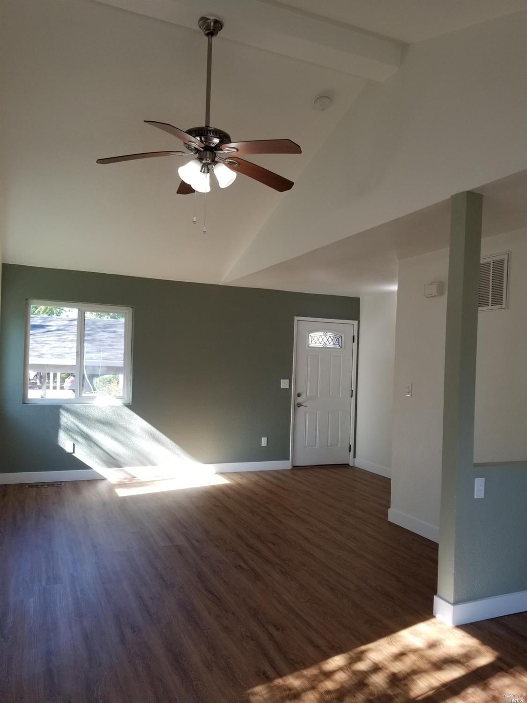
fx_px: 528
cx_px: 264
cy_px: 352
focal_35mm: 26
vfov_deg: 67.3
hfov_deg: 53.1
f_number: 1.7
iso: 64
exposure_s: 1/120
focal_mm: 4.3
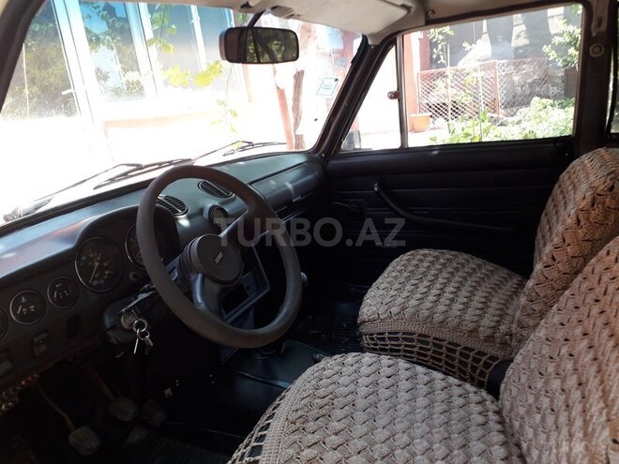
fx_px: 483
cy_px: 232
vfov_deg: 51.4
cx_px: 310
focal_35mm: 27
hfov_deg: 65.3
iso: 50
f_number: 1.9
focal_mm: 3.6
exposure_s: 1/100
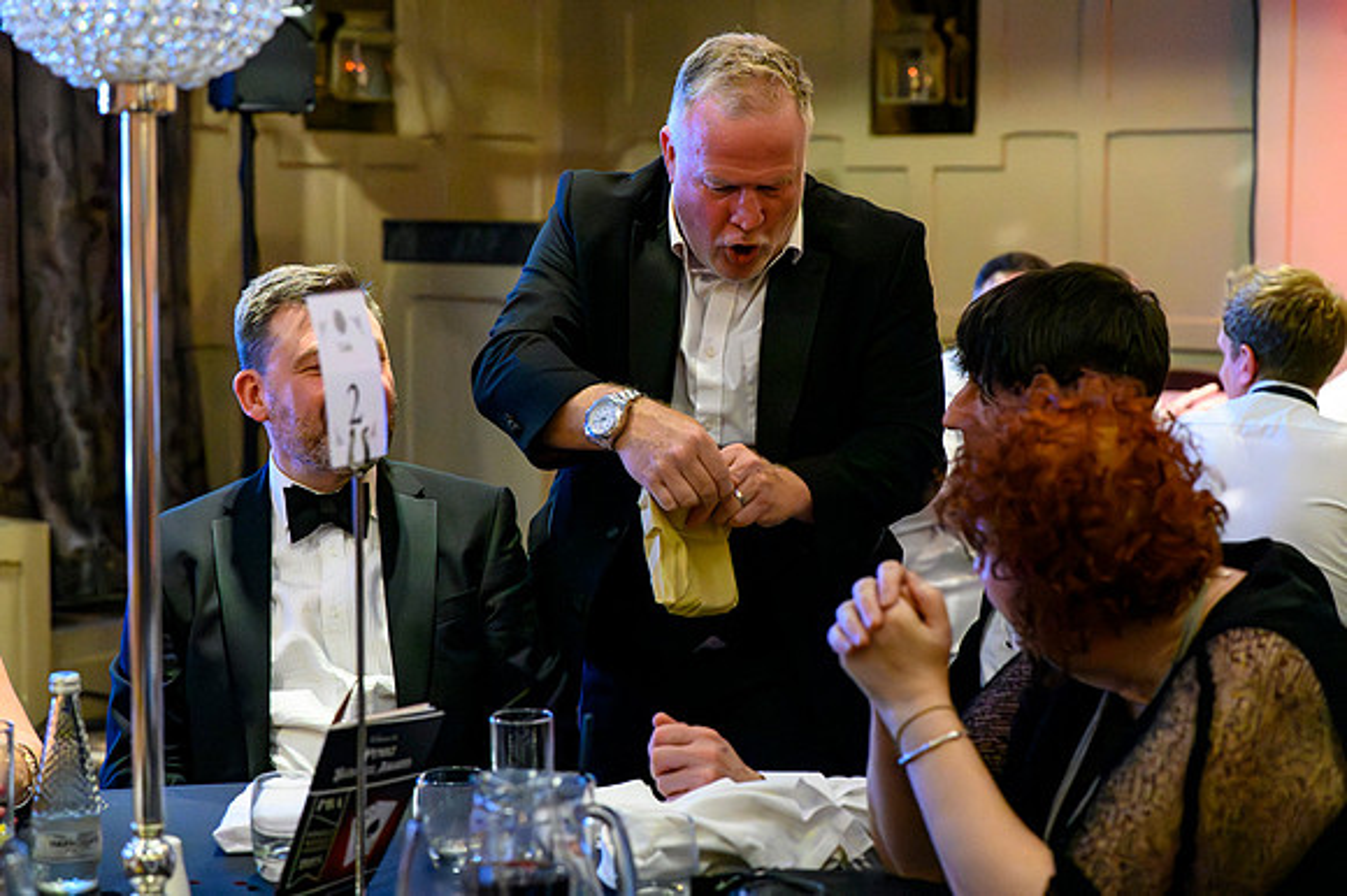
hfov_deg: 28.9
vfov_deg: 19.4
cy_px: 448
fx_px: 2618
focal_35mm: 70
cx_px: 674
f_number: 4
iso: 51200
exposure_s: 1/400
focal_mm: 70
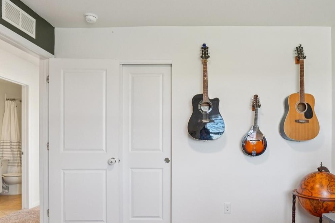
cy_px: 142
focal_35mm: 24
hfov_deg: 72.5
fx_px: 223
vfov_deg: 52.4
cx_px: 211
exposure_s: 1/20
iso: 400
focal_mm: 10
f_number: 8
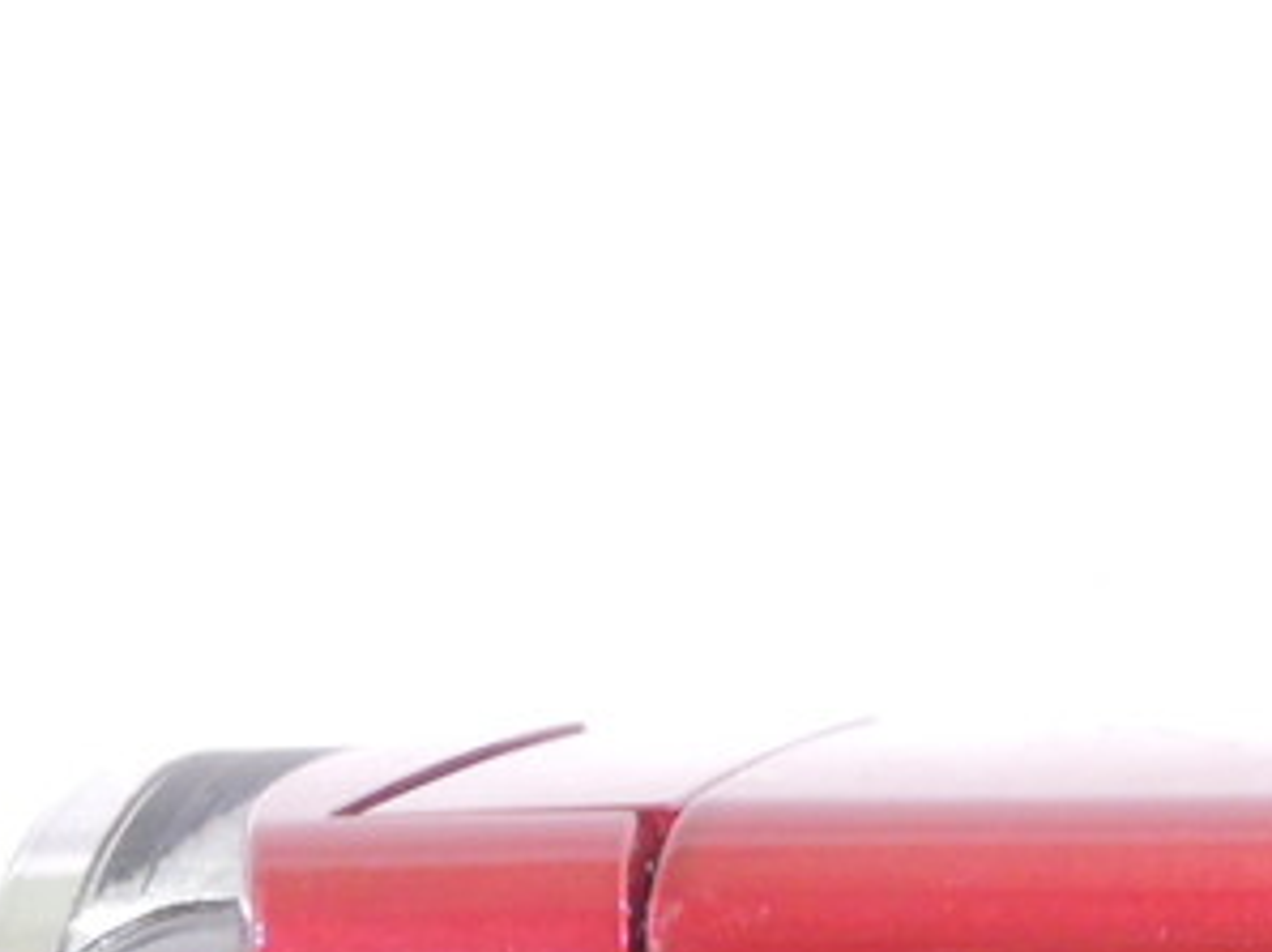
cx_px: 1742
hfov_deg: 14.9
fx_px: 4590
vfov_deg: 11.3
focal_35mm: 125
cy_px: 1503
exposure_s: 1/20
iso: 400
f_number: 4.7
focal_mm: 5.5
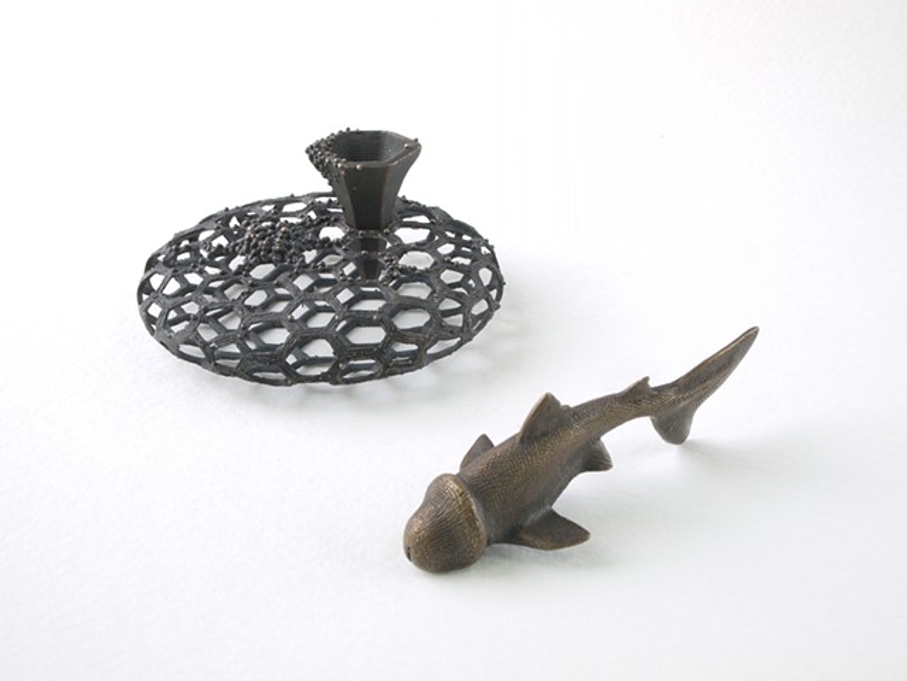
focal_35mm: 66
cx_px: 454
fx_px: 1729
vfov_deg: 22.3
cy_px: 340
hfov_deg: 29.4
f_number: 14
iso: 400
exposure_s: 1/13
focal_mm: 33
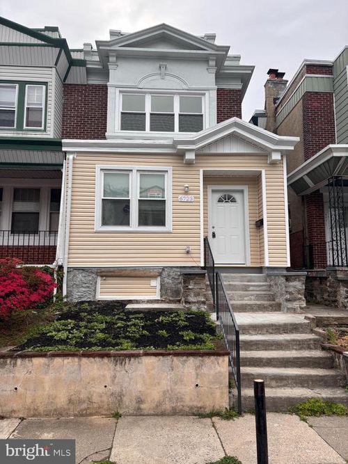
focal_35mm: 26
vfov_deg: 67.3
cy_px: 232
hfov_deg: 53.0
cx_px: 174
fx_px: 349
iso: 50
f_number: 1.6
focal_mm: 5.96
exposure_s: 1/1522
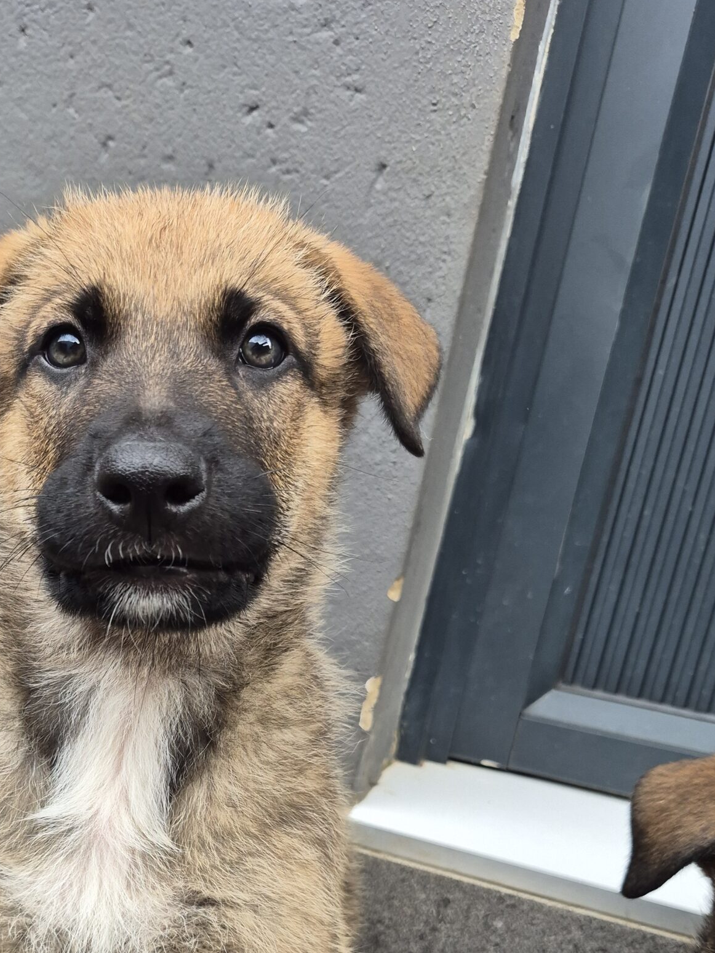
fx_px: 1046
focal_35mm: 38
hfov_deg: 36.3
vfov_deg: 46.6
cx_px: 129
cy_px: 751
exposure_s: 1/180
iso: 40
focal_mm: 5.4
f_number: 1.8
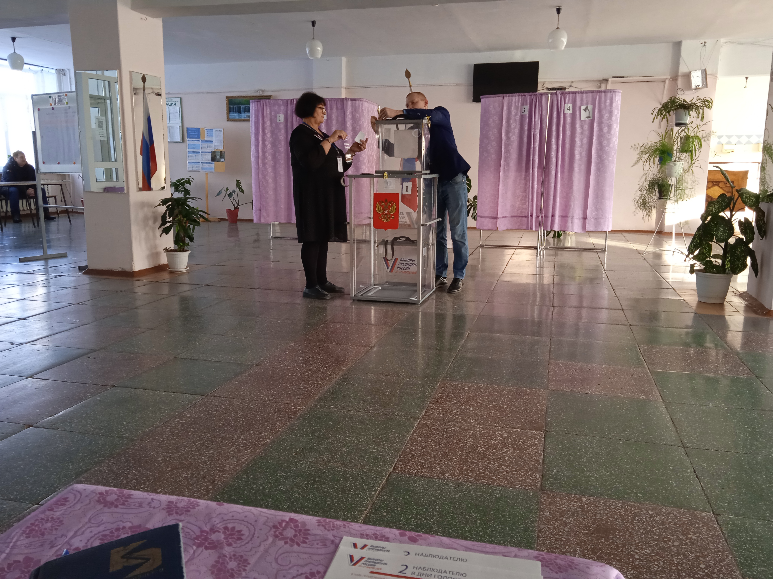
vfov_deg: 49.7
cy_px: 290
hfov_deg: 63.4
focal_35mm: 28
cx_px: 386
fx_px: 625
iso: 313
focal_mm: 3.43
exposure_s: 1/33.3
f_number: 2.2
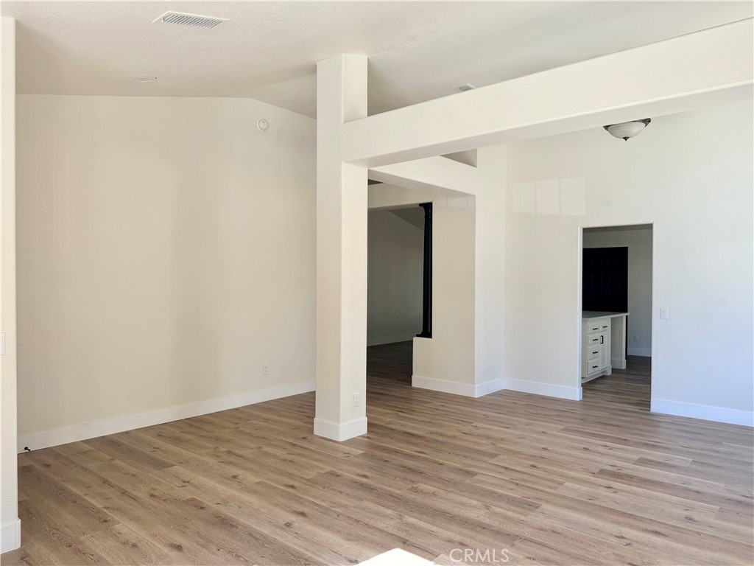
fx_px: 523
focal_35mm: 24
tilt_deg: -0.1
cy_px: 283
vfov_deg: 56.8
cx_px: 377
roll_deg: -0.3
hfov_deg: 71.6
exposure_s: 1/368
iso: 80
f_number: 1.78
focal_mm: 6.76
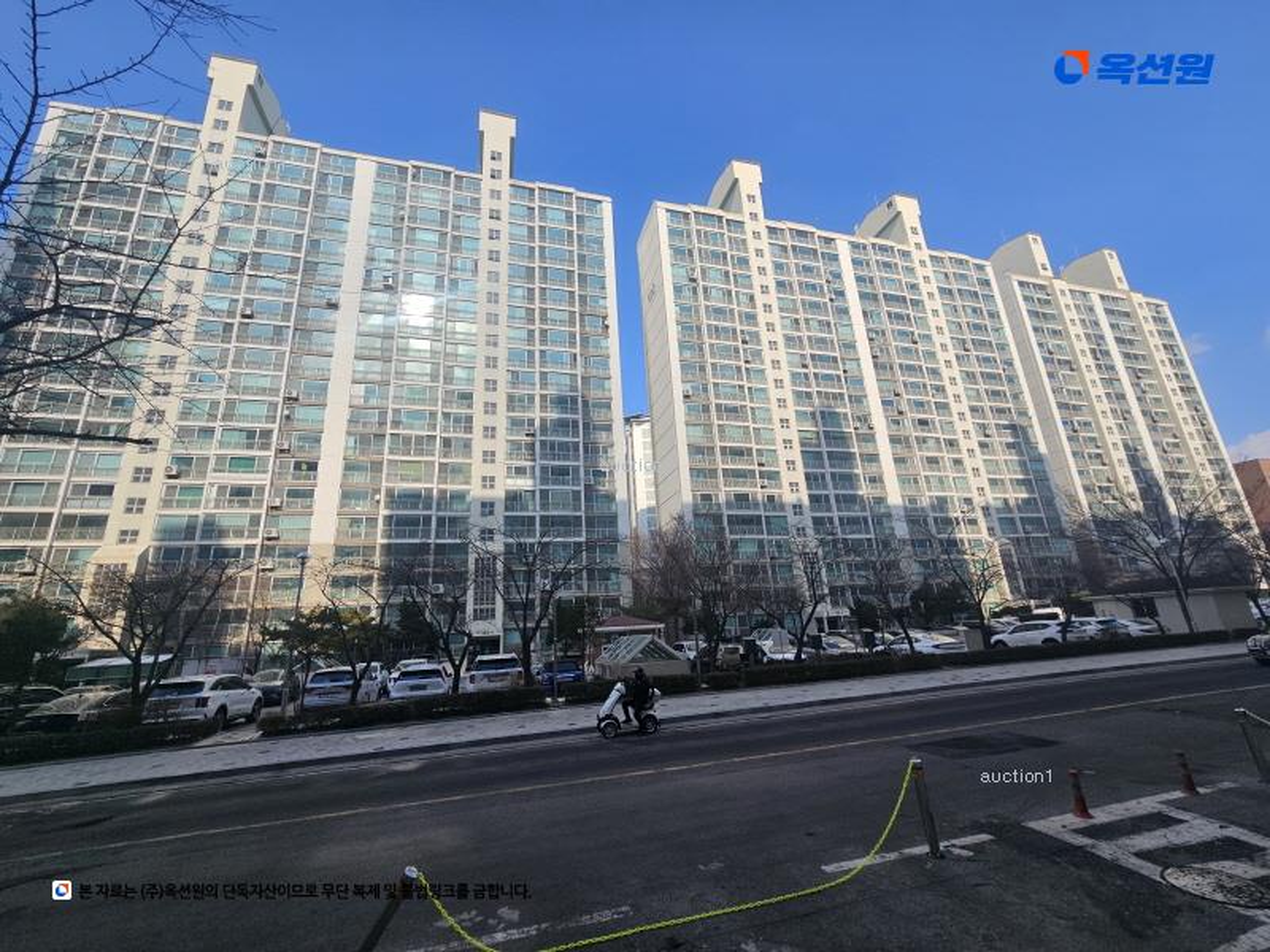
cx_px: 635
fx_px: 477
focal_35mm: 13
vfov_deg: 89.9
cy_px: 476
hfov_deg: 106.2
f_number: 2.2
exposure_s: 1/2157
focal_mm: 2.2
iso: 50
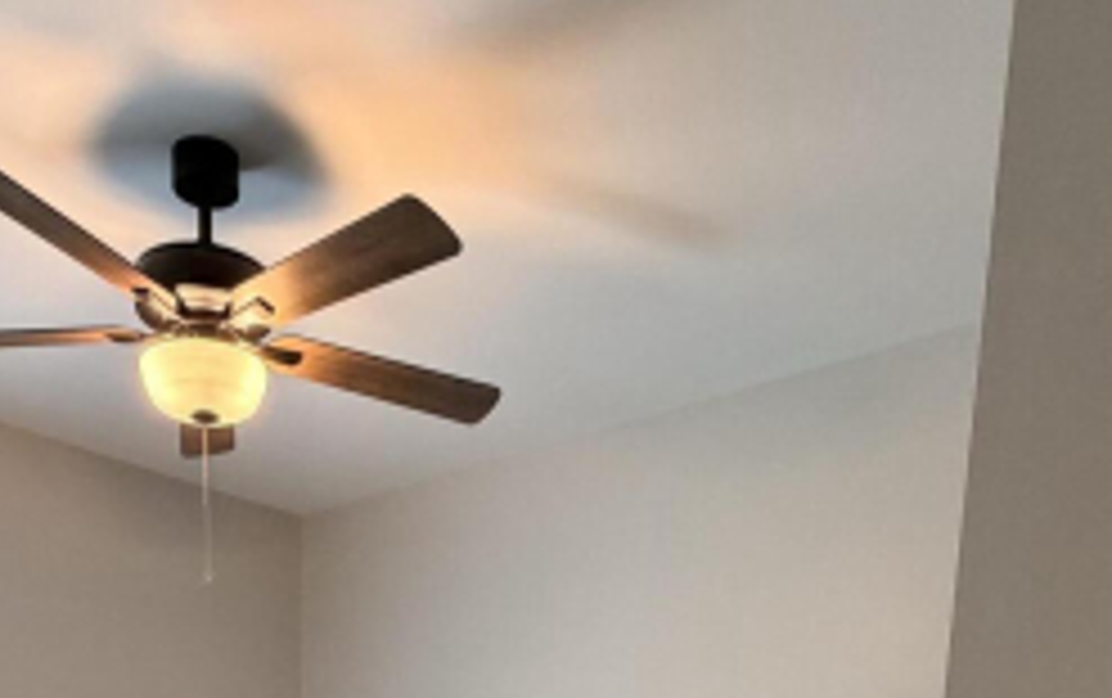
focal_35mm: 40
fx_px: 1214
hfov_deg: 48.8
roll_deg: -1.0
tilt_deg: -10.2
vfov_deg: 23.2
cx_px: 428
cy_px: 1137
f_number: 2.2
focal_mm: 2.22
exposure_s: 1/60
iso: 200
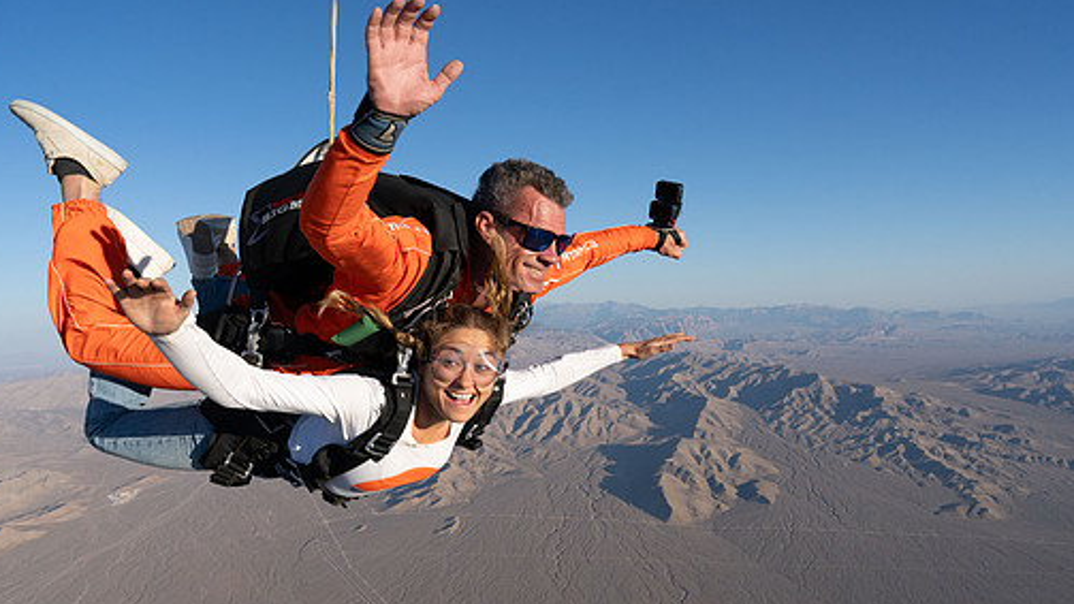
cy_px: 319
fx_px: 826
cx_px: 519
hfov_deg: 66.0
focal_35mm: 29
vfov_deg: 40.2
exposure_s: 1/2000
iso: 800
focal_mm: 24
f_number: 9
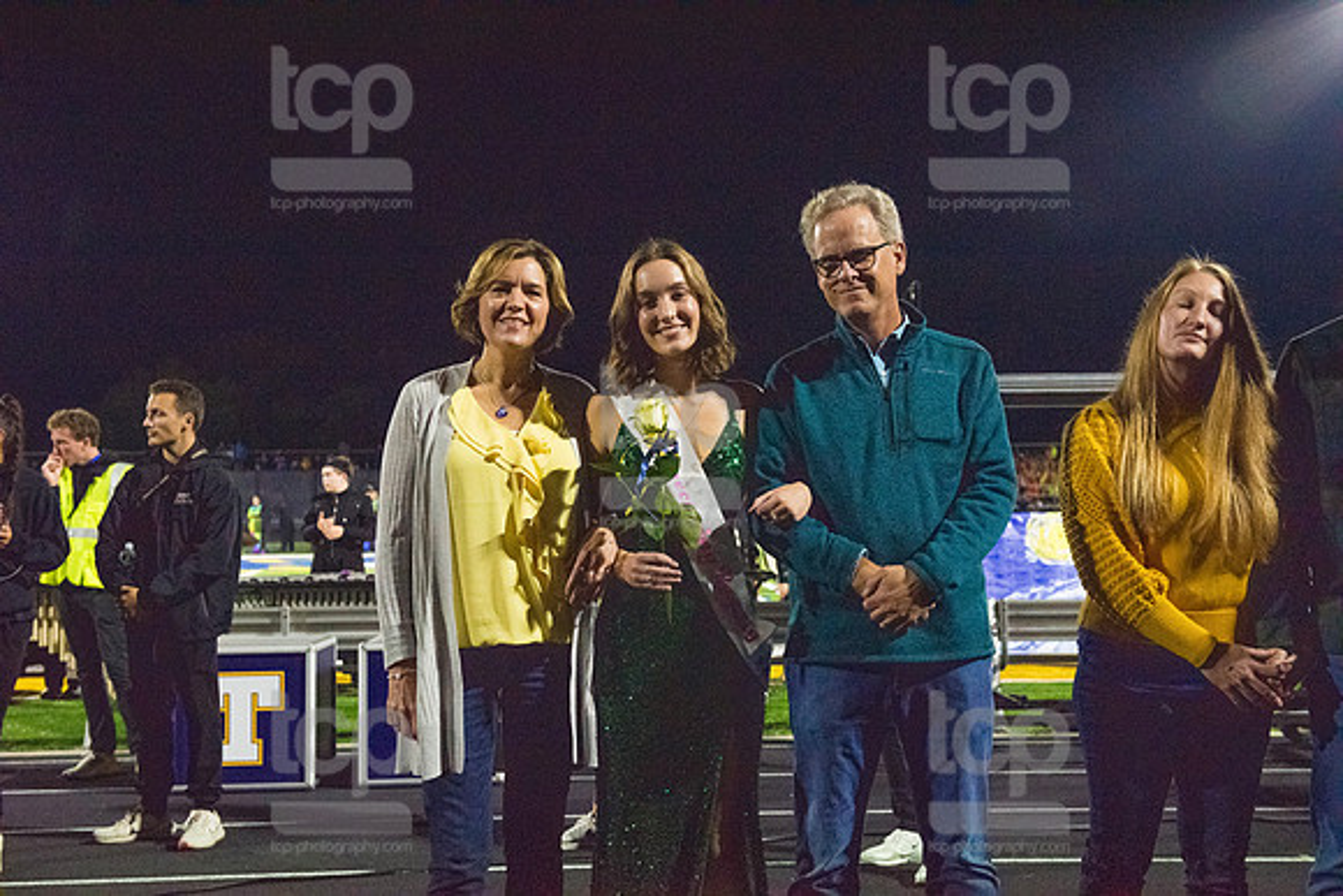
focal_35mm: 48
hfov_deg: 41.1
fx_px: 1791
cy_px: 448
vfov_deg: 28.1
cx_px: 672
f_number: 5
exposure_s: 1/500
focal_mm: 48
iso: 8000
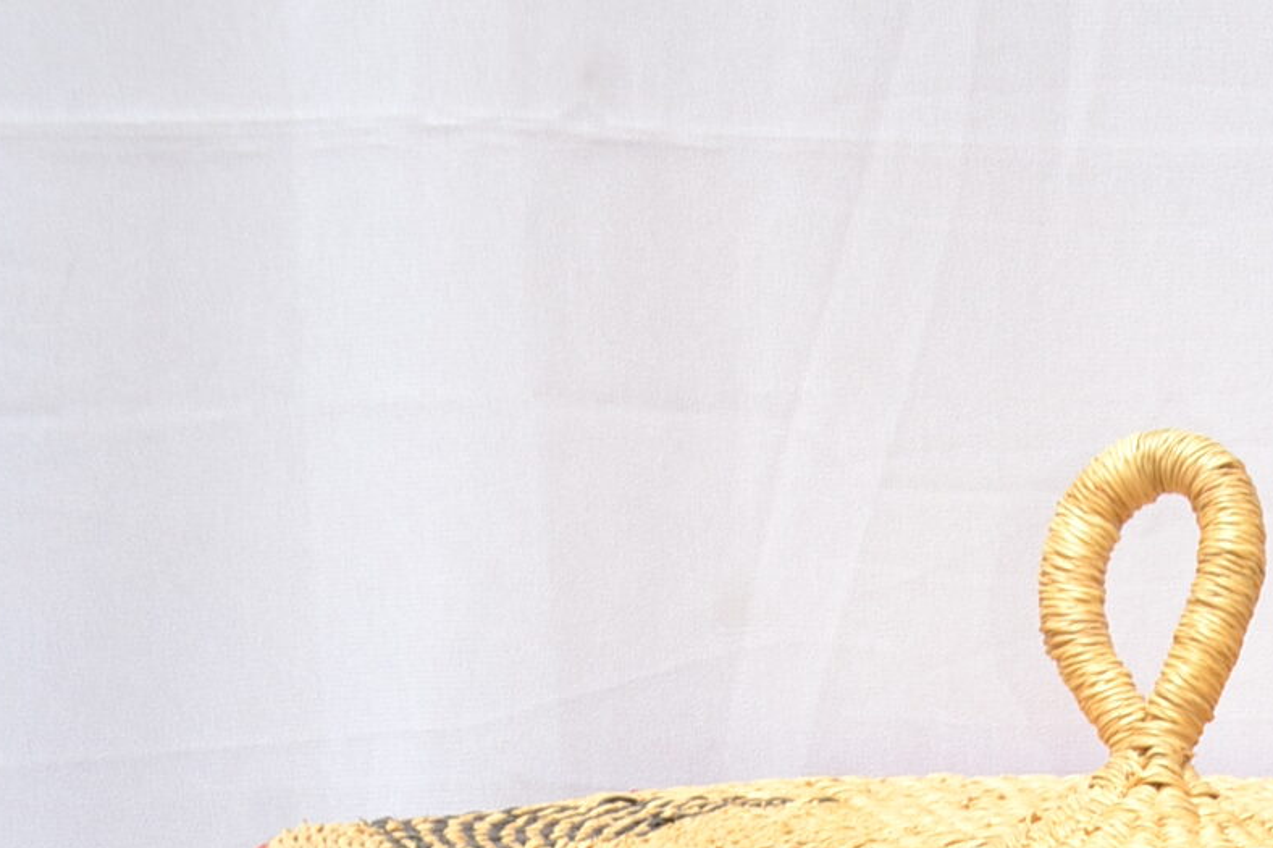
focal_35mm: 114
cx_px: 1116
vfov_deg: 11.0
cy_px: 1628
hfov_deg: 17.7
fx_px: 4030
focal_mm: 26
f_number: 5.6
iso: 100
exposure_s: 1/60
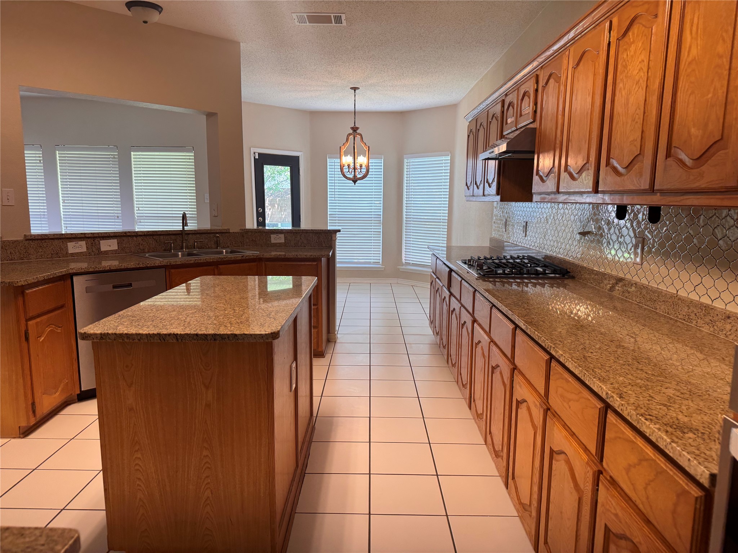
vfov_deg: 56.8
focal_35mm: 24
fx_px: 512
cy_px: 276
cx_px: 369
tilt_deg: -9.4
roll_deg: -0.7
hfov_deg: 71.6
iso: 160
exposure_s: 1/120
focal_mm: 6.76
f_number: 1.78
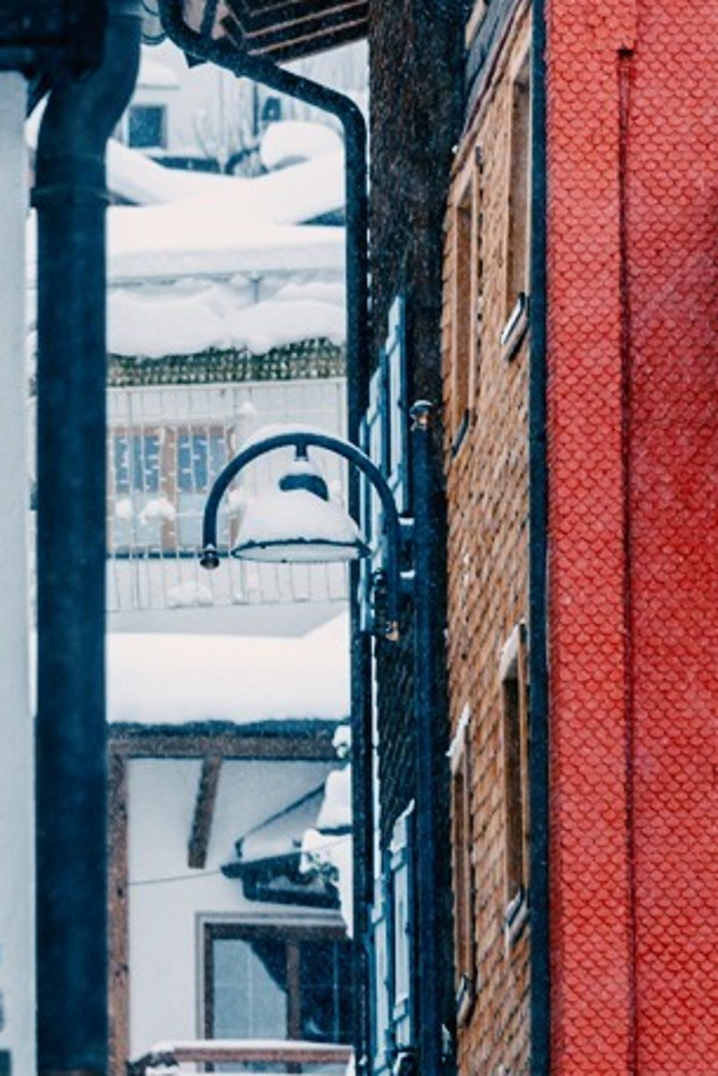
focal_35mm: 569
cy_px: 40
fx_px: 17008
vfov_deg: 3.6
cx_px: 1527
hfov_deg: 2.4
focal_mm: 130
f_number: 5.6
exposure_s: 1/250
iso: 500
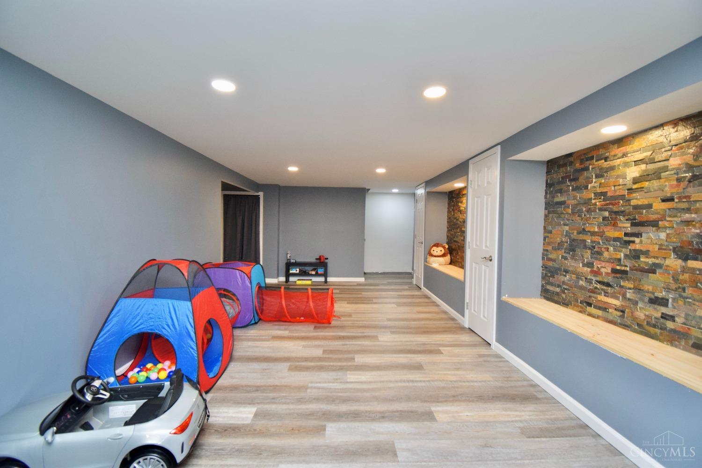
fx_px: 292
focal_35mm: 15
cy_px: 234
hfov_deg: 100.4
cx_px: 351
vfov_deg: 77.3
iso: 720
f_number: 4.5
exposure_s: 1/60
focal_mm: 10
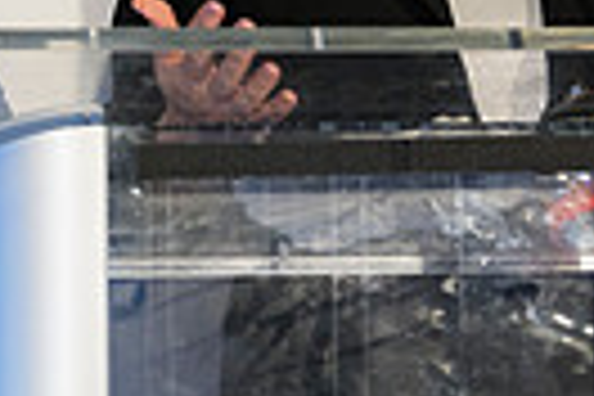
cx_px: 387
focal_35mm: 452
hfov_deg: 4.6
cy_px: 92
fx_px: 7457
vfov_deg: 3.0
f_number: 2.8
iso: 720
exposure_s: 1/160
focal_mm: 103
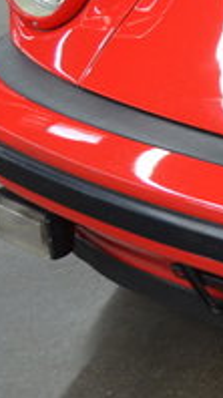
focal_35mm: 134
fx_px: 1412
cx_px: 585
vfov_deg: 15.7
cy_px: -19
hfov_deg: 8.1
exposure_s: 1/60
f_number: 4
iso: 640
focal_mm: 22
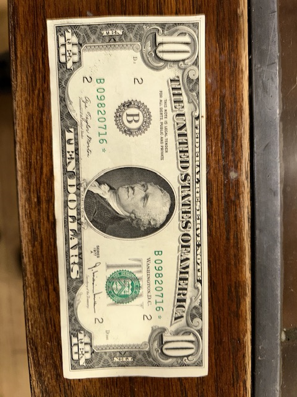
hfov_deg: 53.1
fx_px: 297
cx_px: 148
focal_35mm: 26
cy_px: 198
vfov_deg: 67.3
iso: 32
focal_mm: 5.7
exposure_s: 1/7
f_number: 1.5
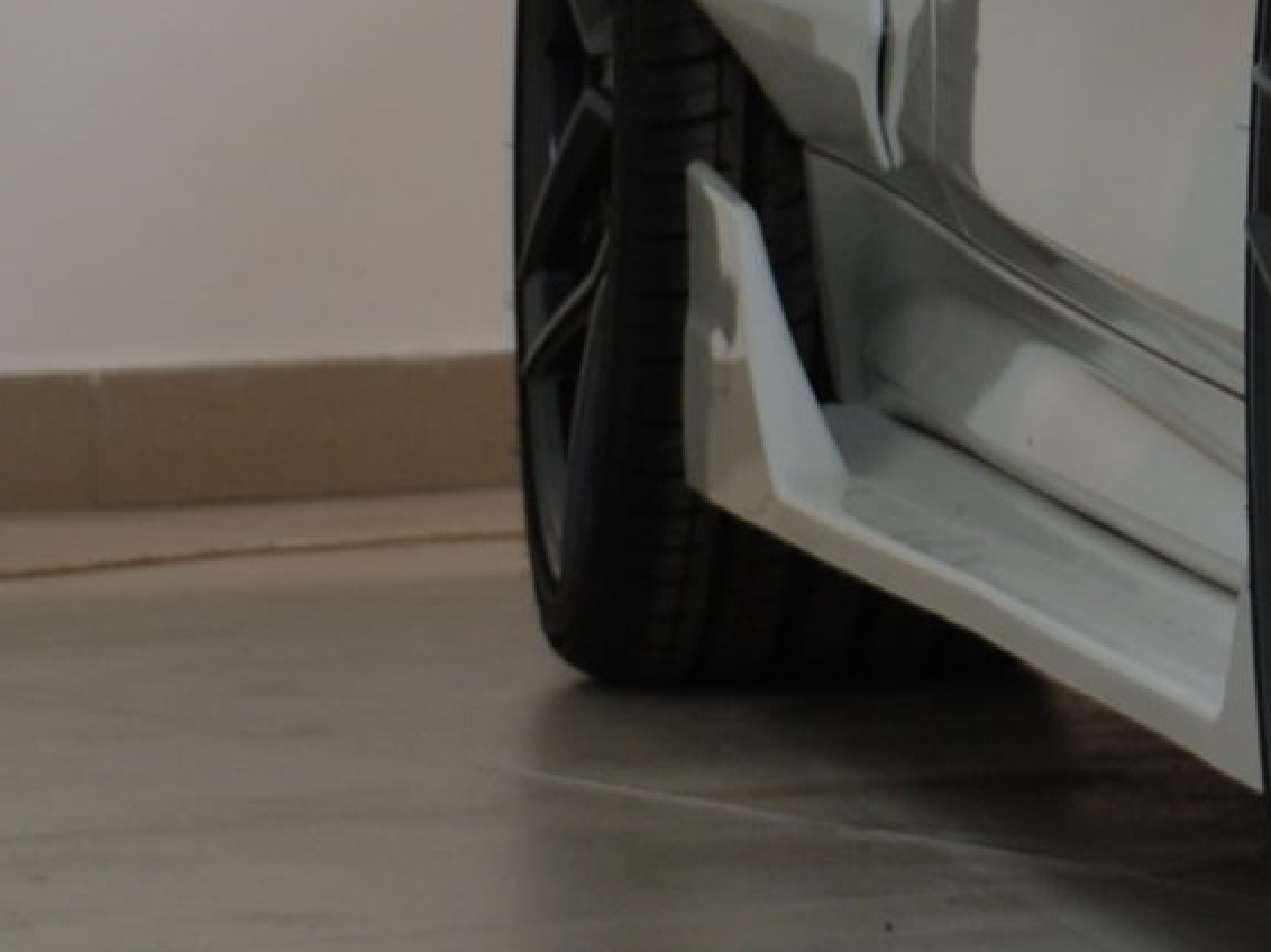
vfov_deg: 3.7
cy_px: -254
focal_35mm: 405
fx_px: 14864
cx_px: 2136
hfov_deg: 4.8
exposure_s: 1/10
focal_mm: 62
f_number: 5.3
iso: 160
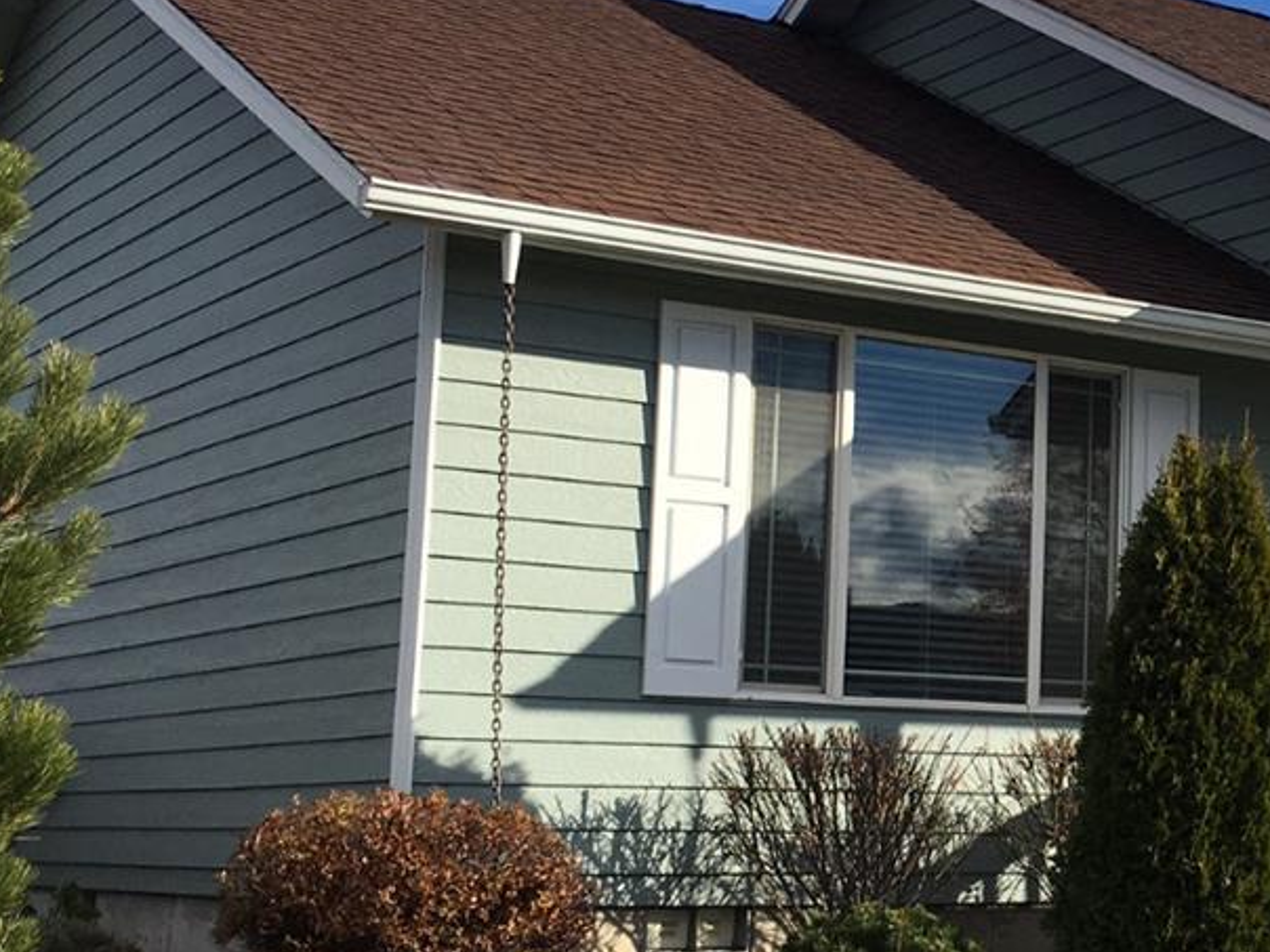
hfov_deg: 25.5
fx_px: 2642
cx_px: 1318
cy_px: 458
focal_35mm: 72
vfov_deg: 20.4
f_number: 2.2
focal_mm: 4.15
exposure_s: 1/1832
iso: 25
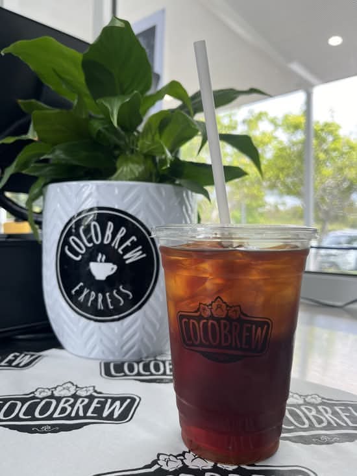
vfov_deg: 67.3
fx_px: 357
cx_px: 178
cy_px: 238
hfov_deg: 53.1
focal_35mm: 26
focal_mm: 5.1
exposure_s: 1/141
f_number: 1.6
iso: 32
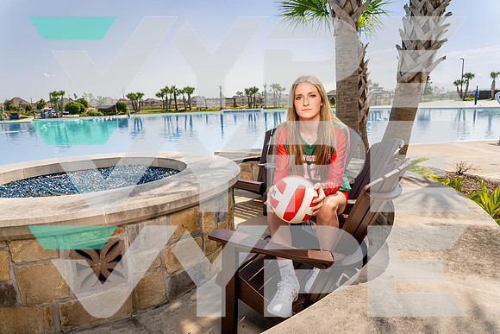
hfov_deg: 71.5
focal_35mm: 25
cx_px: 250
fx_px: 347
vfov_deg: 51.3
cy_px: 167
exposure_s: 1/200
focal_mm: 25
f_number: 11
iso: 250
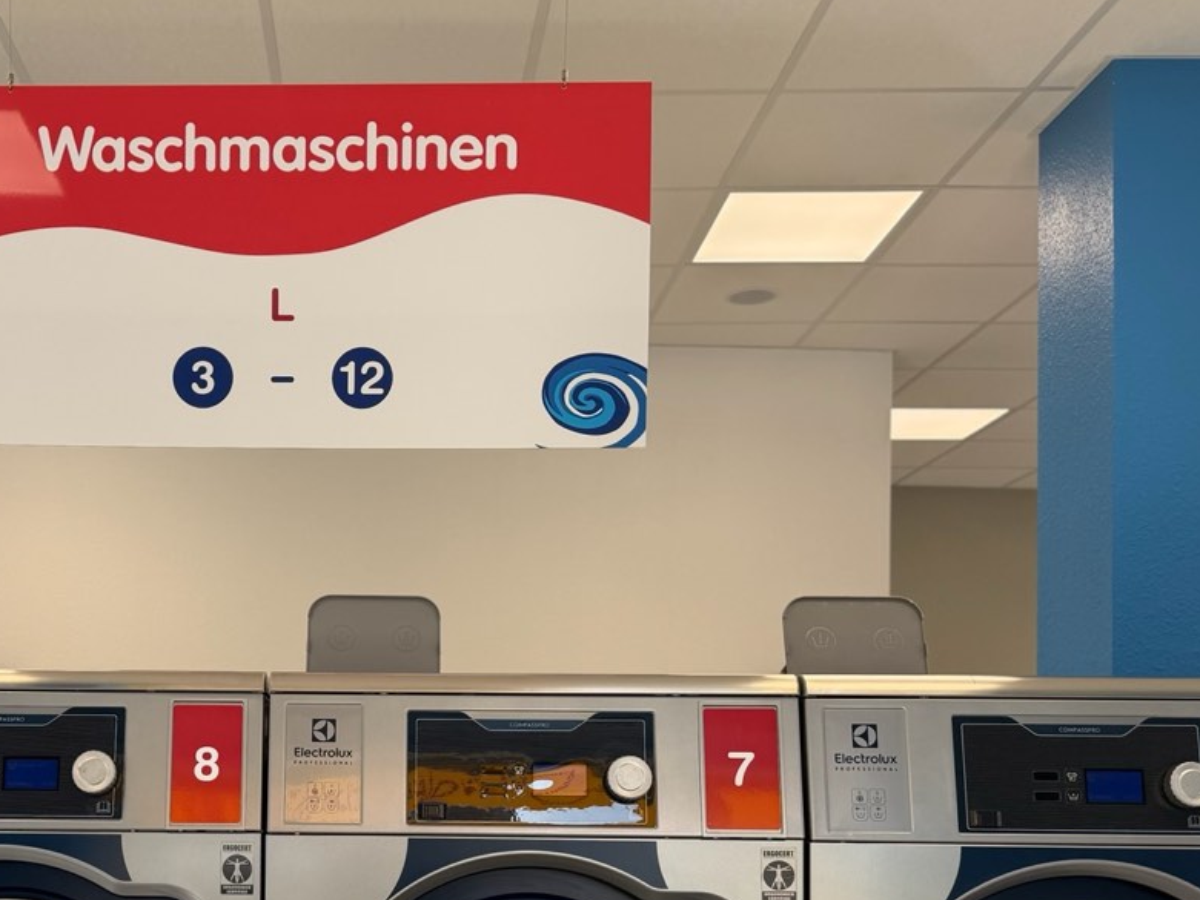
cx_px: 318
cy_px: 768
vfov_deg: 32.3
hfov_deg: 42.6
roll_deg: -0.5
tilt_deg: +1.1
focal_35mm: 43
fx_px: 1491
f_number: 1.78
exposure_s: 1/207
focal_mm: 6.76
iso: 80
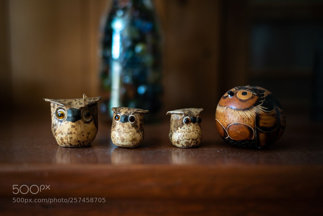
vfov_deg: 33.4
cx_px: 162
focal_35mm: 40
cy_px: 108
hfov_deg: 48.4
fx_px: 359
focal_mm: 40
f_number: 1.6
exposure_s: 1/60
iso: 200
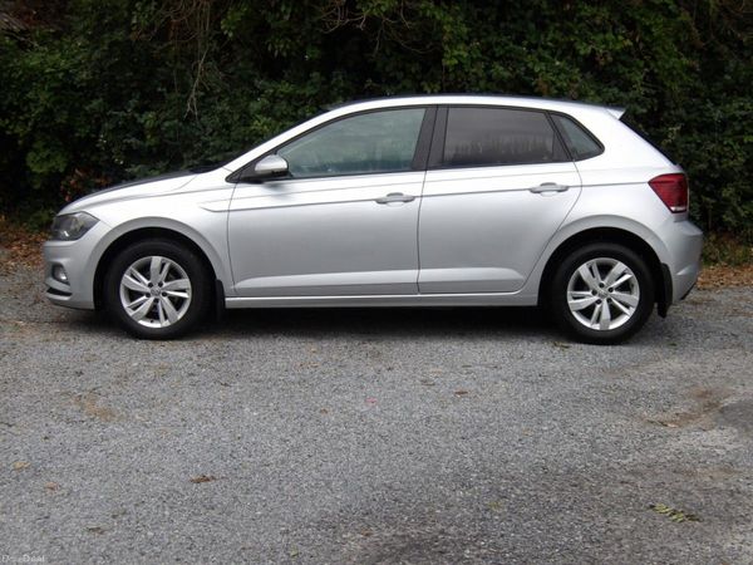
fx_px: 1153
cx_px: 376
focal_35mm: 53
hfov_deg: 36.2
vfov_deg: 27.5
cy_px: 282
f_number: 4.2
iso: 100
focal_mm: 9.4
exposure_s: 1/448
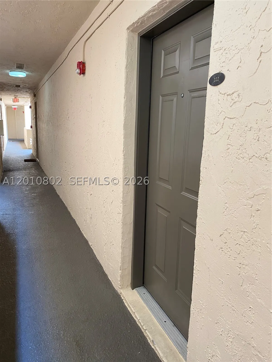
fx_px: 272
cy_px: 181
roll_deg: -1.2
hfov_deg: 53.1
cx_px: 136
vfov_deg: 67.3
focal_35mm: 26
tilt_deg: -10.8
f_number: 1.8
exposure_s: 1/60
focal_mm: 4.25
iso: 100
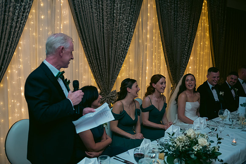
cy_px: 82
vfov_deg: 35.1
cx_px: 123
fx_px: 260
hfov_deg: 50.7
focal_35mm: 38
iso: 800
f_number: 3.5
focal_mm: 38
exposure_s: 1/160
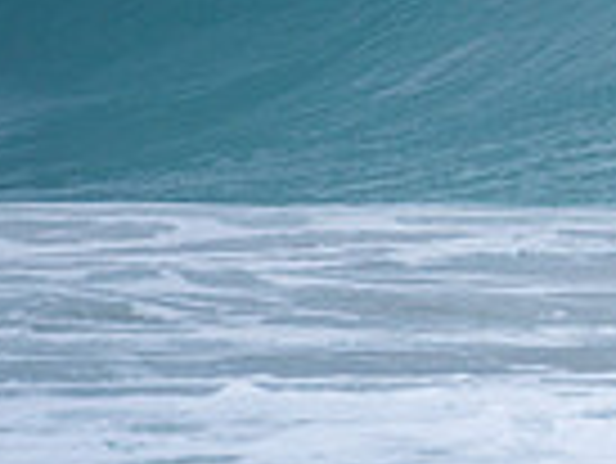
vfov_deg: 0.7
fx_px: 36281
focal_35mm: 2037
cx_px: 980
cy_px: -151
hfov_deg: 1.0
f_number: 5.6
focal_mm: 500
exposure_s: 1/1000
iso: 250
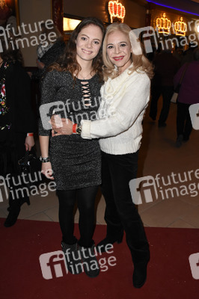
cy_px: 150
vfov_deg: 67.4
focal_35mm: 27
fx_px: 224
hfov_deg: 47.9
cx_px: 100
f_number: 6.3
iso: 2500
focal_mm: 18
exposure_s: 1/125
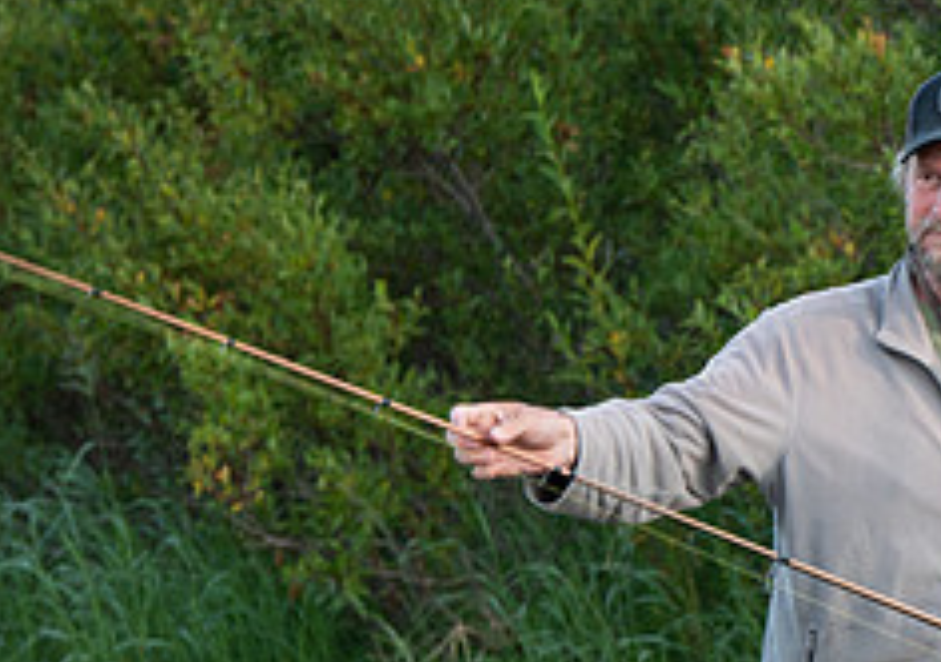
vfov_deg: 1.7
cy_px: 727
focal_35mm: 822
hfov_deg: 2.5
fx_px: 21855
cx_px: 766
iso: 400
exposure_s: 1/125
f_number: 6.3
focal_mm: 162
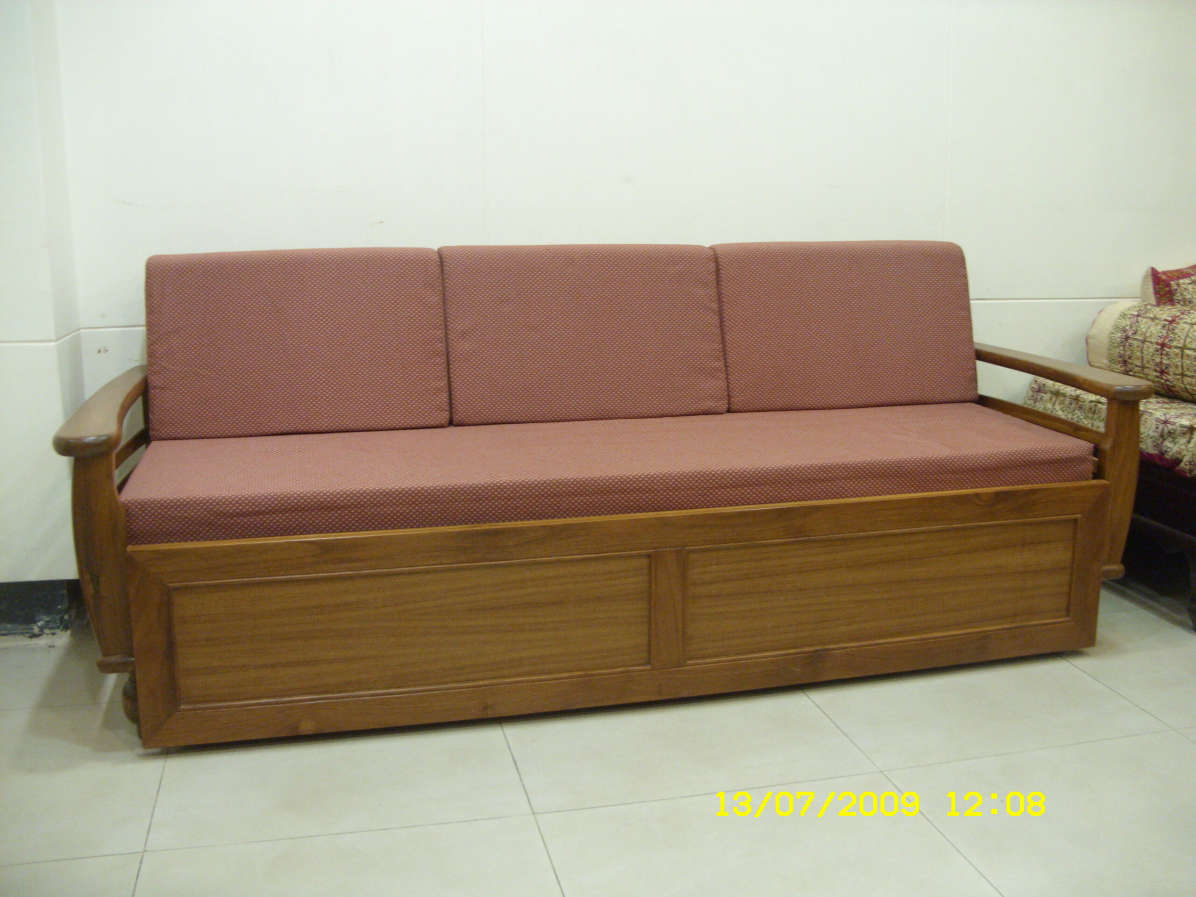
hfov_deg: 49.0
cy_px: 448
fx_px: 1313
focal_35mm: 38
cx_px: 598
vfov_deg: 37.7
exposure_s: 1/12
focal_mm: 6.3
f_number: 2.8
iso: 200
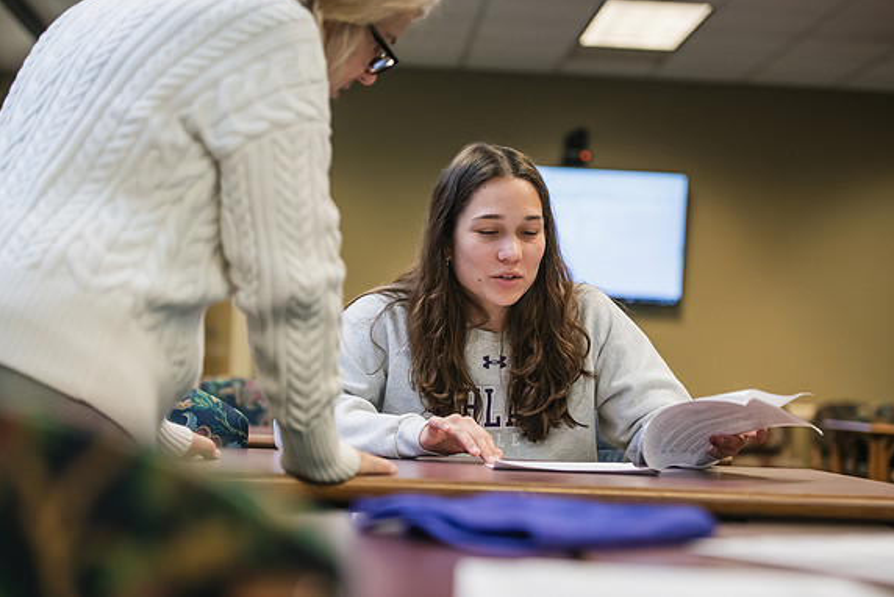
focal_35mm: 76
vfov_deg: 18.0
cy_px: 296
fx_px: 1888
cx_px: 452
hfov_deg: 26.6
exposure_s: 1/200
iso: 1600
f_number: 3.2
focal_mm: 75
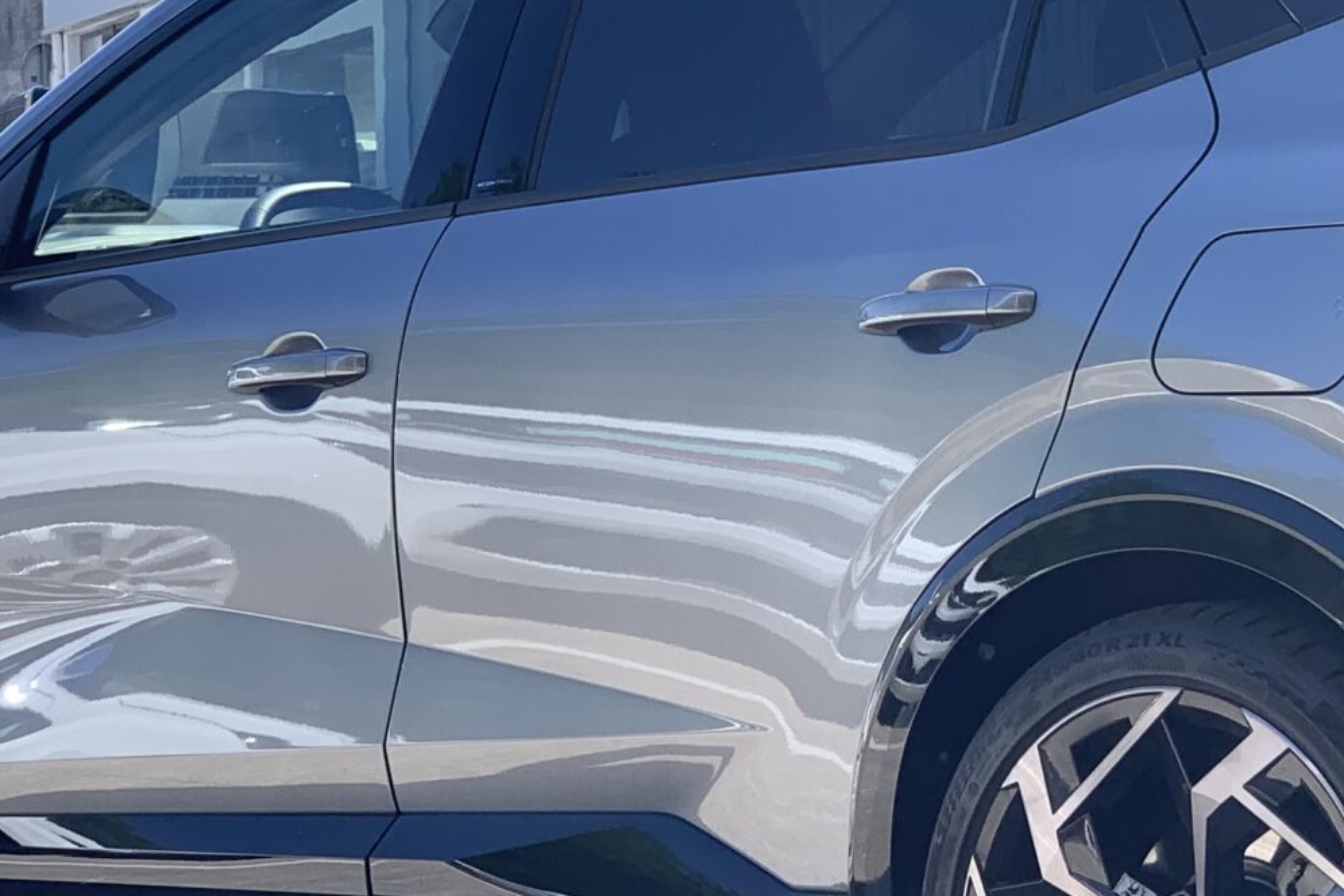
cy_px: 445
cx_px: 1086
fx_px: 5189
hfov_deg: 14.7
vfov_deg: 9.9
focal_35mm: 139
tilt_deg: -1.6
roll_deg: +0.8
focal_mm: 6
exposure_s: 1/224
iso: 16
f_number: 2.4
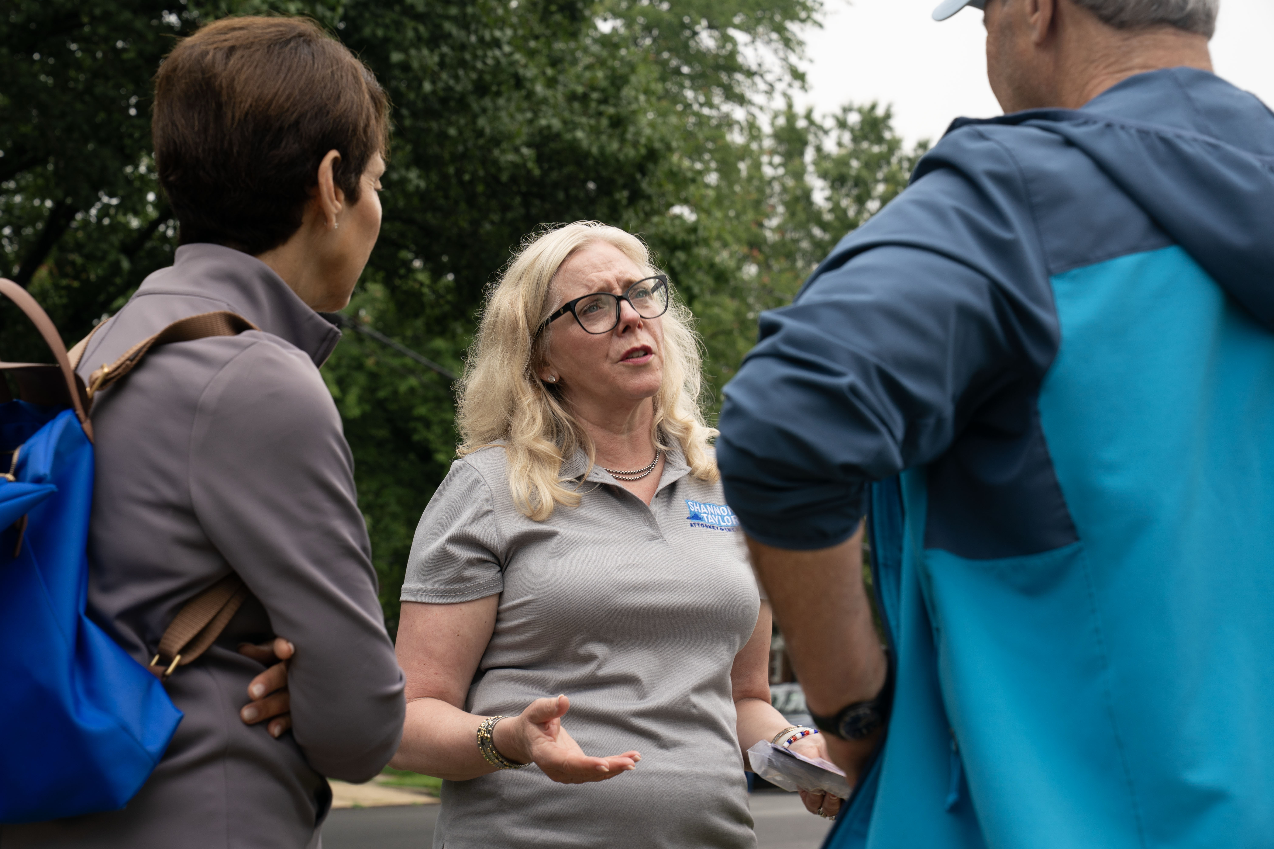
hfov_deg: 28.8
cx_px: 637
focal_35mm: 70
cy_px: 424
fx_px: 2477
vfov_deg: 19.5
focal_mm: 70
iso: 200
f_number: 7.1
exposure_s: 1/160
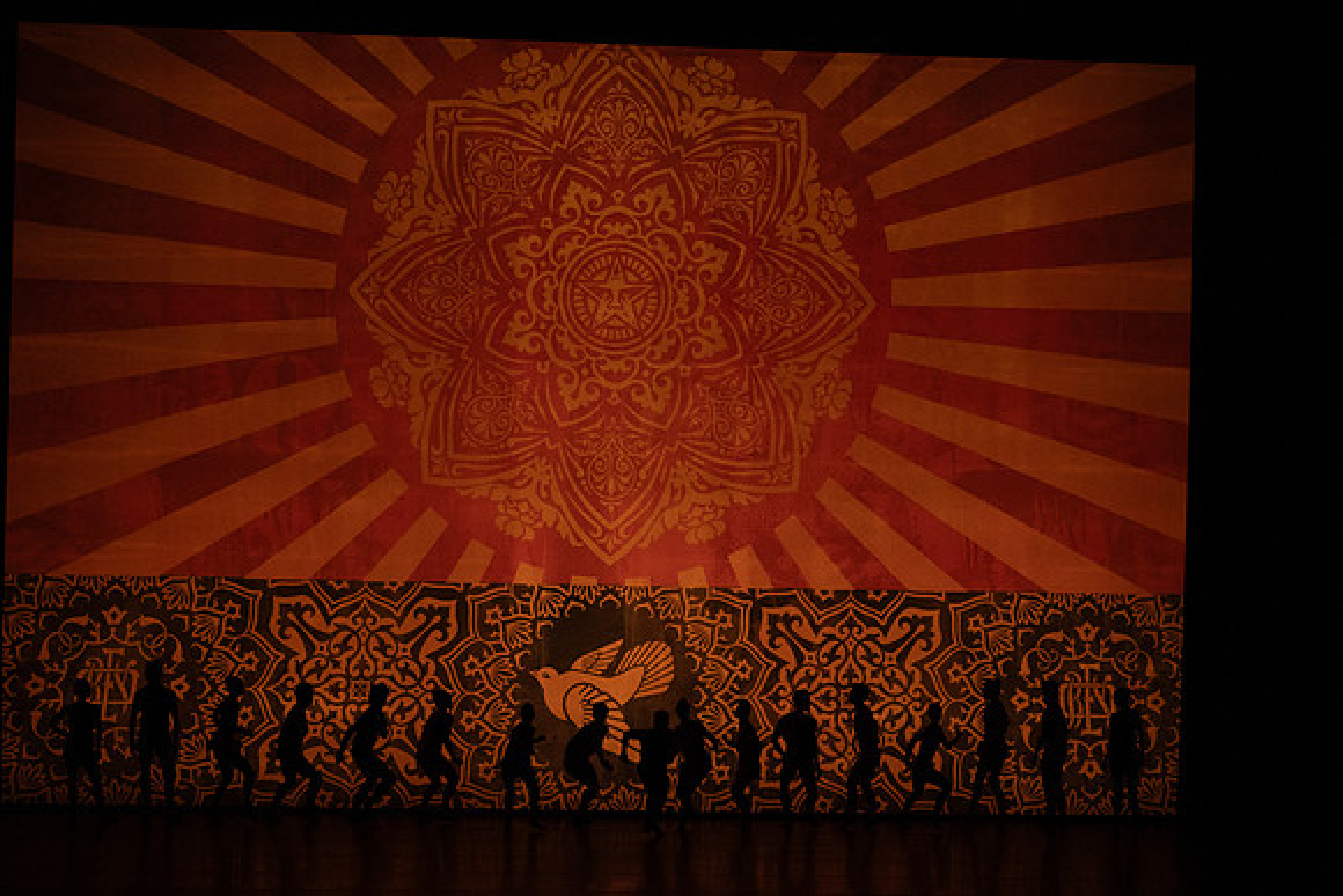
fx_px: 3731
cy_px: 448
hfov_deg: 20.4
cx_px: 672
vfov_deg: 13.7
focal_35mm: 100
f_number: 6.3
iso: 6400
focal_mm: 100
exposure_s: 1/400
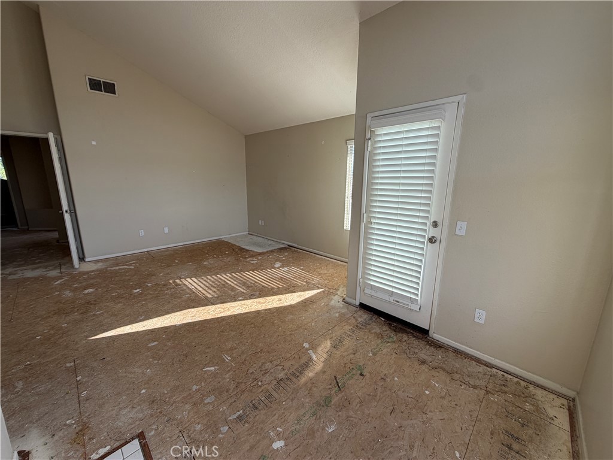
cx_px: 306
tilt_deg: -12.2
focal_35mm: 14
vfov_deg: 85.7
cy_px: 230
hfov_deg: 102.1
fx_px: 248
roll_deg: -0.1
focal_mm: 2.22
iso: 40
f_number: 2.2
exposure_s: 1/252
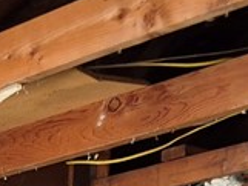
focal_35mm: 146
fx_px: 1047
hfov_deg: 11.8
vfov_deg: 8.5
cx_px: -274
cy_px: 556
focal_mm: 5.4
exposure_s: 1/120
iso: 400
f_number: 1.8
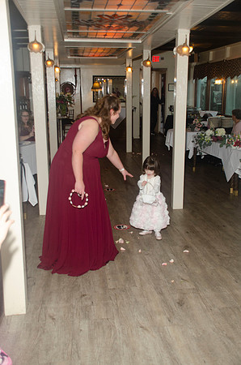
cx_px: 120
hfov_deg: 36.7
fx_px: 363
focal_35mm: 36
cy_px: 182
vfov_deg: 53.2
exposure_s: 1/80
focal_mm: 24
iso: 400
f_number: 3.8
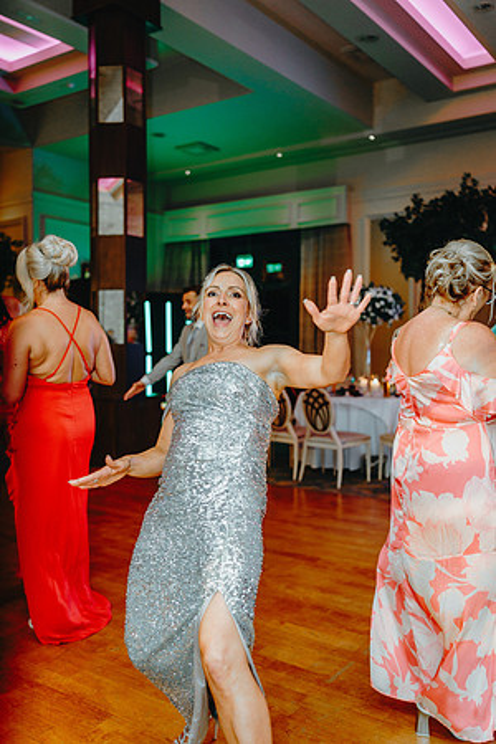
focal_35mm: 35
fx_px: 723
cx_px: 248
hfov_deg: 37.9
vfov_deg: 54.4
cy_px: 372
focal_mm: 35
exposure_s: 1/250
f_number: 2
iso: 1250
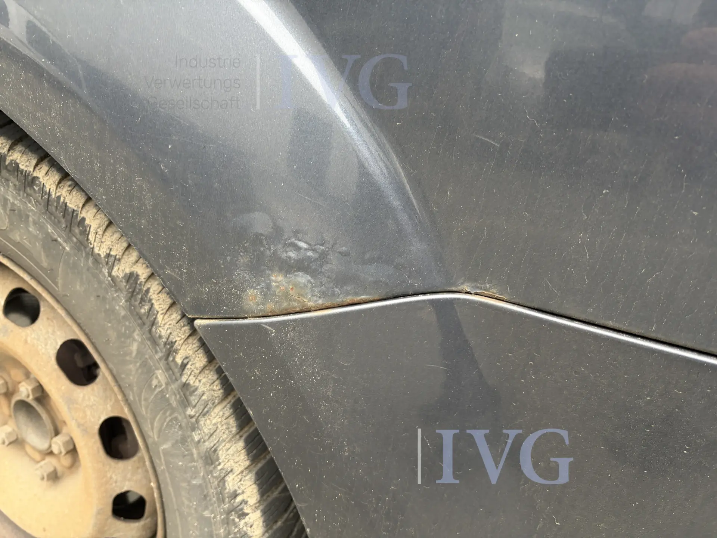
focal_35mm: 26
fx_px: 539
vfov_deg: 53.1
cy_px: 269
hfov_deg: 67.3
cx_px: 358
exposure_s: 1/94
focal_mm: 5.96
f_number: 1.6
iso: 125
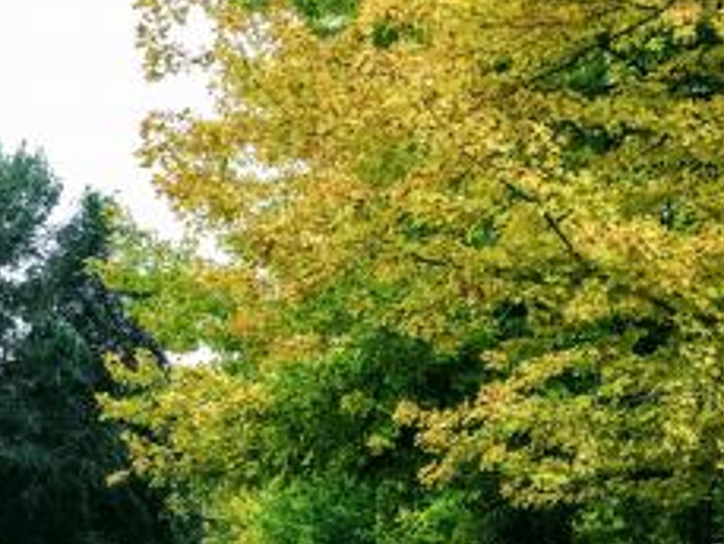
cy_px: 664
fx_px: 1695
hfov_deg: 24.1
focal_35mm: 81
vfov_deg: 17.3
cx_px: 408
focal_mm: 4.15
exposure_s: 1/120
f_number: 2.2
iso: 32
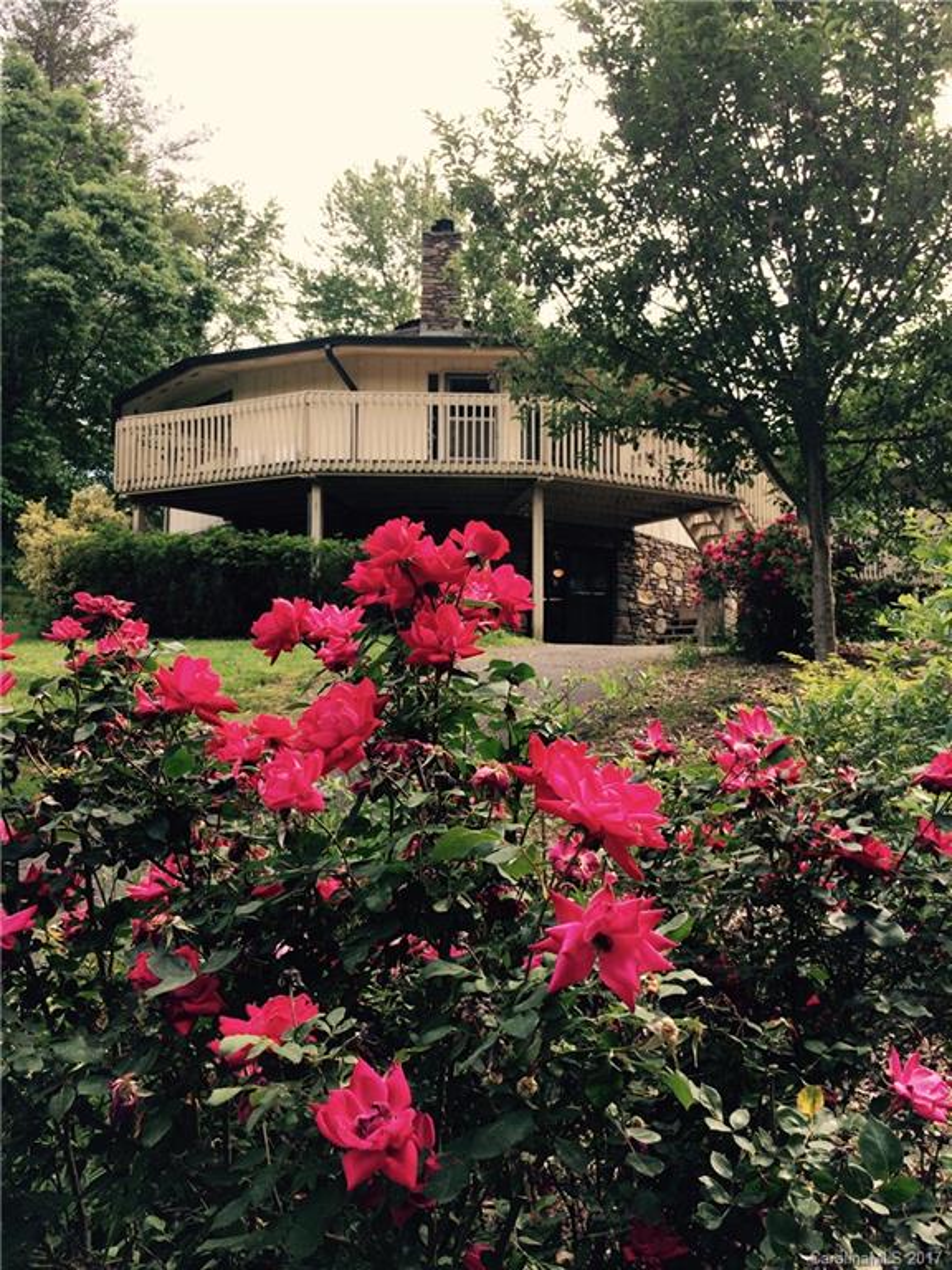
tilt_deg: +12.0
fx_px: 1063
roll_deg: +3.2
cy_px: 635
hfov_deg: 48.2
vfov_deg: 61.7
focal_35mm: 29
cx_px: 476
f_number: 2.2
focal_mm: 4.15
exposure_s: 1/540
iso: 32
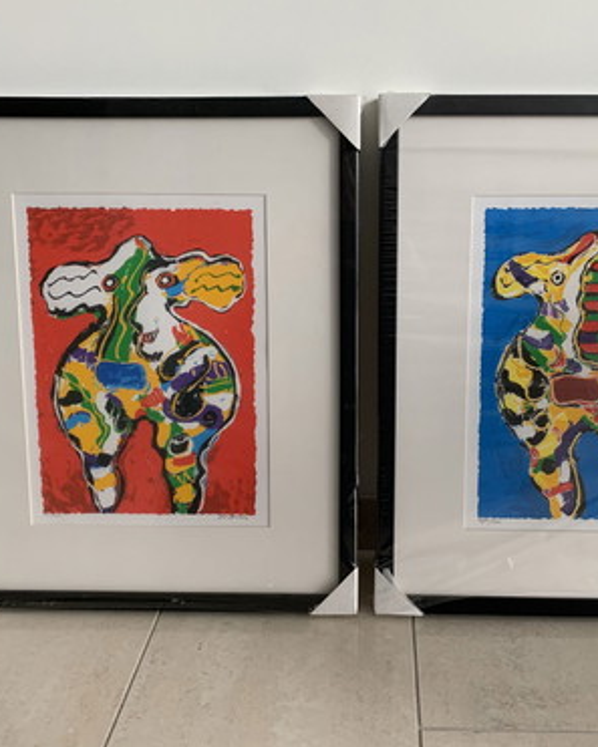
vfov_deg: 51.5
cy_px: 364
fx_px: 774
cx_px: 356
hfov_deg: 42.1
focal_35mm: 35
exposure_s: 1/63
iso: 100
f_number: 1.8
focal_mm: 4.25
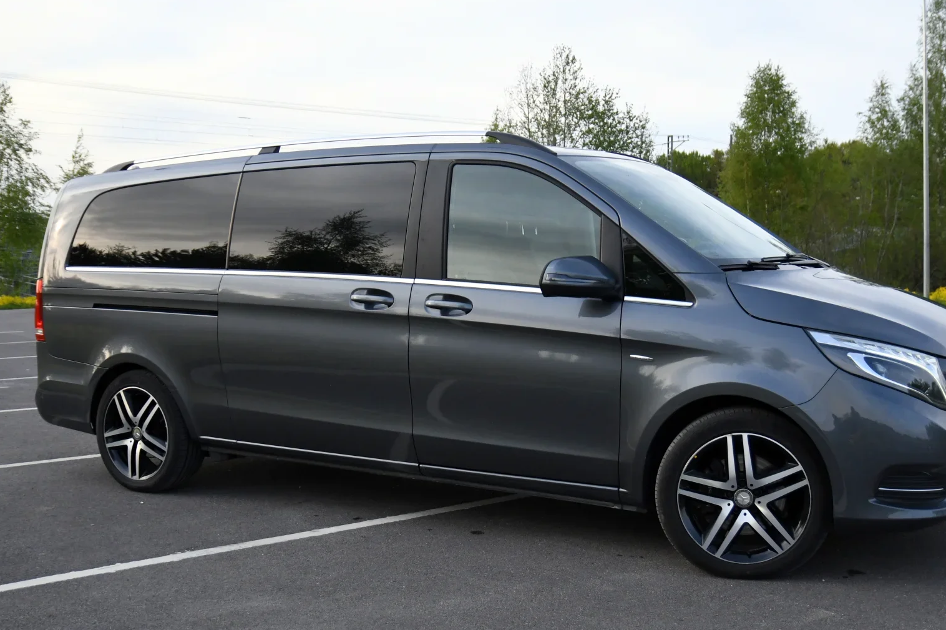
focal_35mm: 38
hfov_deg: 50.7
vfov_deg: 35.0
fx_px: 998
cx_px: 516
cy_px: 326
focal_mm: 20
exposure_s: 1/8000
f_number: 2.8
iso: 1000
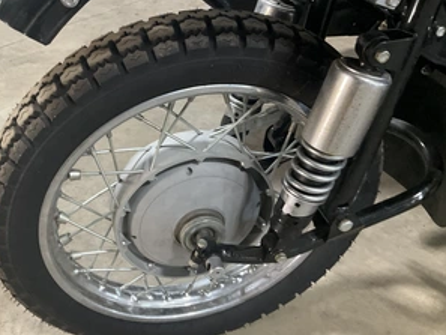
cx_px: 161
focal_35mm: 39
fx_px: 503
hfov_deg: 47.3
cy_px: 165
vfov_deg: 36.8
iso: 200
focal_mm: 3
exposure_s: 1/60
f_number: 1.8
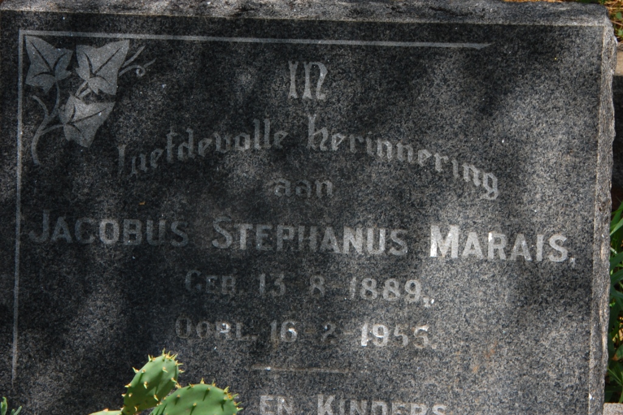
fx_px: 2386
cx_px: 312
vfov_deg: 9.9
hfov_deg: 14.9
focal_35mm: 138
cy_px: 208
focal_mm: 92
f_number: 18
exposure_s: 1/60
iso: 400
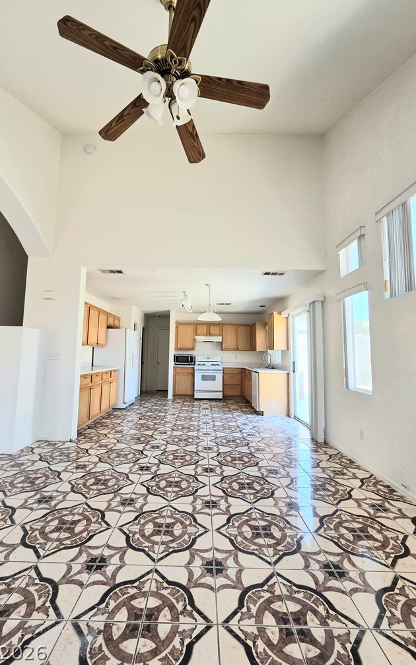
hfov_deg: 78.6
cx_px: 205
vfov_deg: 105.3
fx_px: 254
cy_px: 330
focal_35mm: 14
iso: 80
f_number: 2.2
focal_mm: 2.2
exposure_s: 1/120
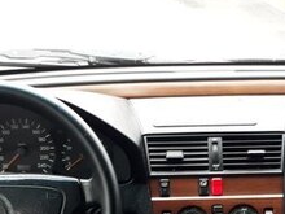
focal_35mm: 81
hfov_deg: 24.0
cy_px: 242
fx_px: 667
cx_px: 200
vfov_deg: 17.5
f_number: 1.9
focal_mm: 3.6
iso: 100
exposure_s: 1/33
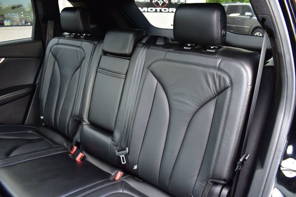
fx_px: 222
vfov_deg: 47.9
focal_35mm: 27
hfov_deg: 67.4
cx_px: 148
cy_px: 98
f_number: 6.3
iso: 500
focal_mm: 18
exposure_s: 1/15
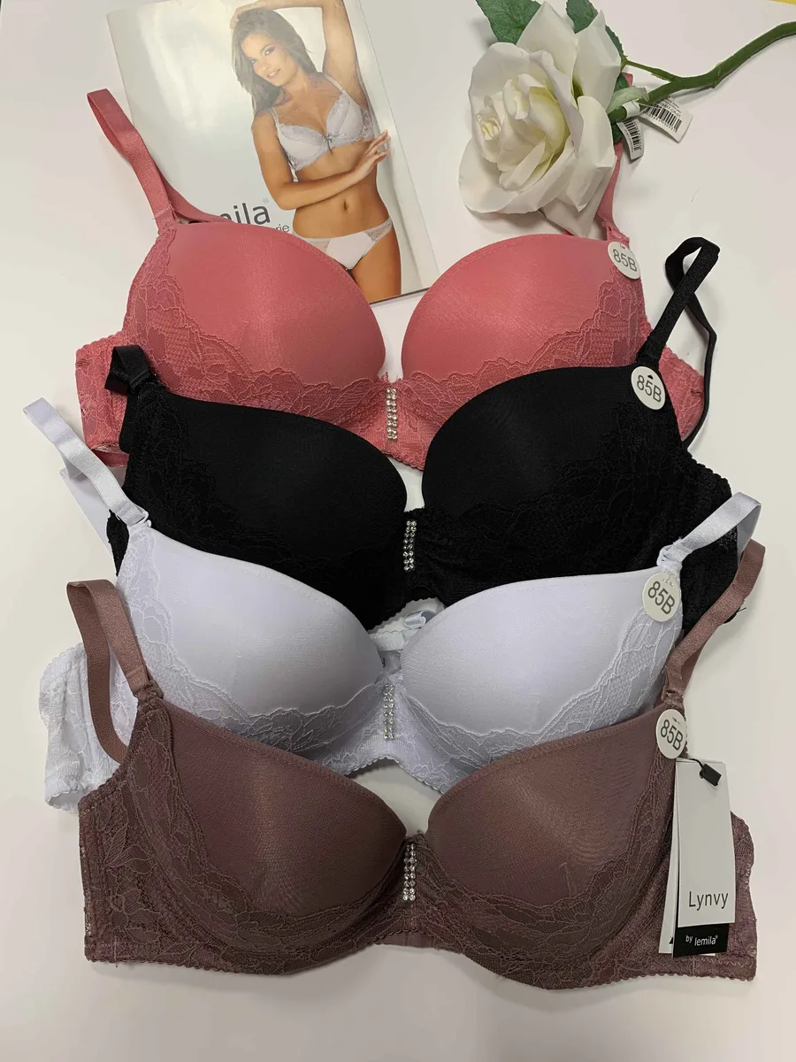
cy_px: 531
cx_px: 398
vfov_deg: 67.3
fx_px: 797
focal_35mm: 26
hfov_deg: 53.1
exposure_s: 1/100
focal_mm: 4.25
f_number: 1.8
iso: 64
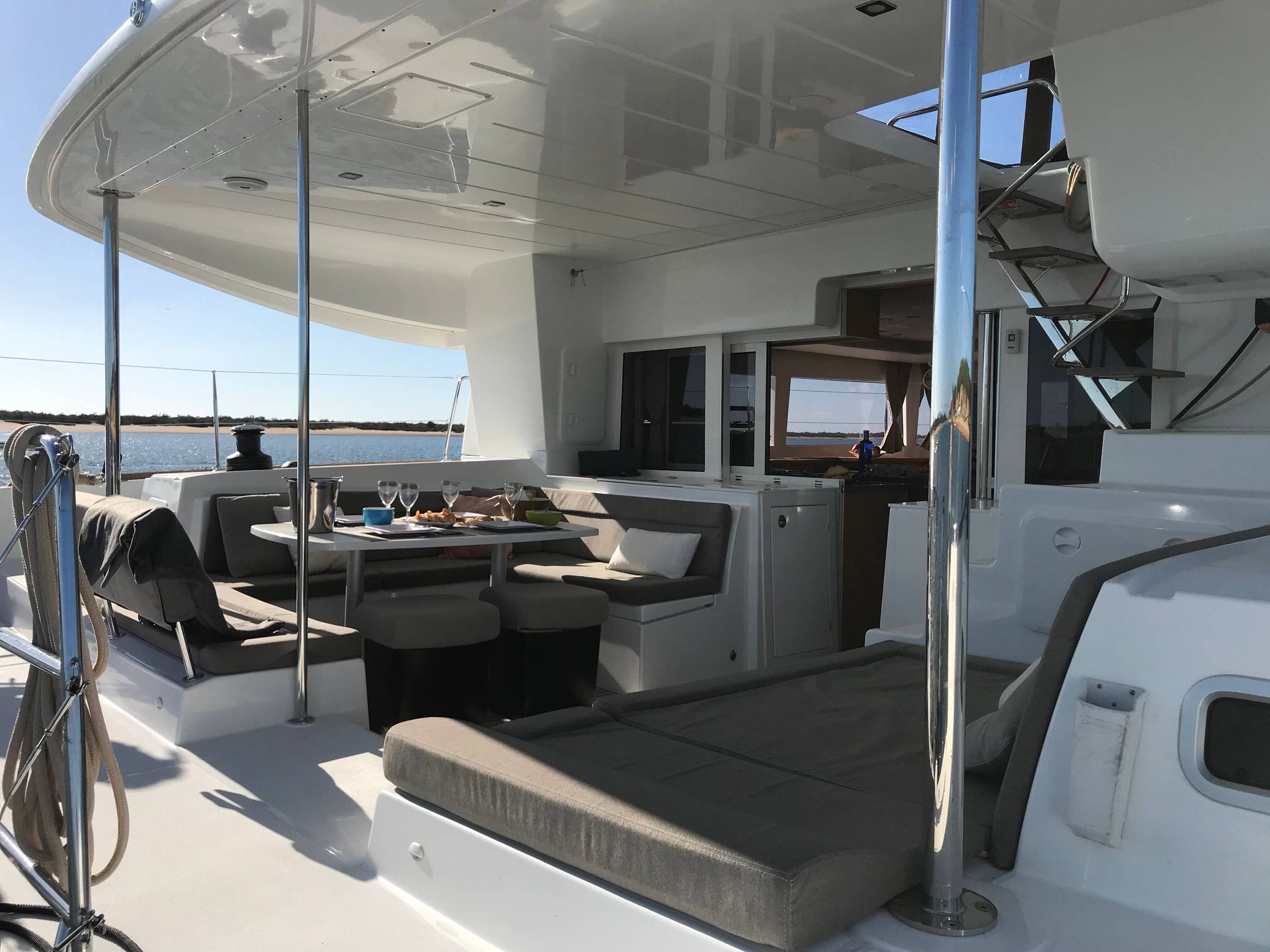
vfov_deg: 49.7
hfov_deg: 63.4
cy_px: 476
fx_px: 1027
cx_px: 635
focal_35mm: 28
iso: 20
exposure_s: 1/3546
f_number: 1.8
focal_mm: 3.99
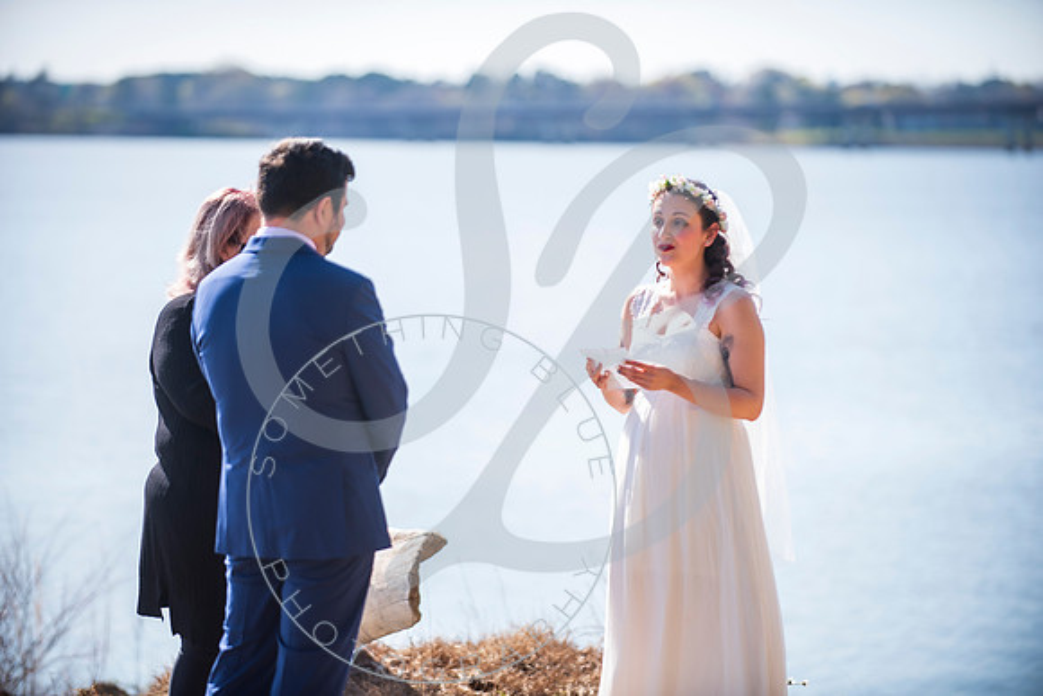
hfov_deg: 13.7
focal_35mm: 150
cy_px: 348
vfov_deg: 9.2
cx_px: 522
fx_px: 4347
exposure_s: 1/800
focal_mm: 150
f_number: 2.8
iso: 100
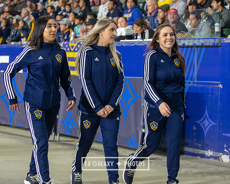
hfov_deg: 18.8
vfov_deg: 15.1
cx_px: 115
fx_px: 694
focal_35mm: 102
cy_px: 65
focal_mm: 70
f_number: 2.8
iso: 1600
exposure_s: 1/320
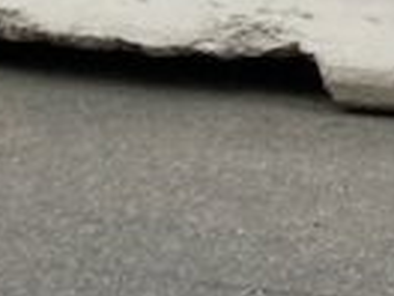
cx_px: 1483
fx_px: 2481
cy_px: -819
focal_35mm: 218
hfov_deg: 7.2
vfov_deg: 5.9
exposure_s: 1/2088
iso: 20
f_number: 1.8
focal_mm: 3.99
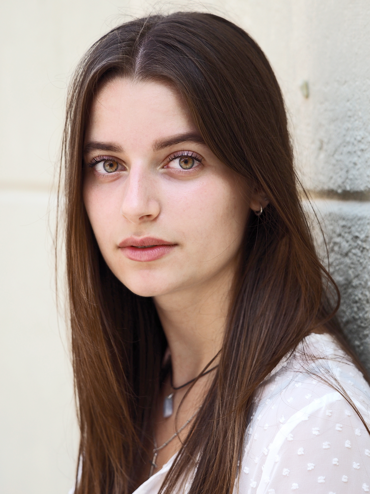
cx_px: 185
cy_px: 247
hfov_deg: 10.6
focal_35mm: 140
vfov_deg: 14.1
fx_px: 1995
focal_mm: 70
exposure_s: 1/1250
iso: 200
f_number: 2.8
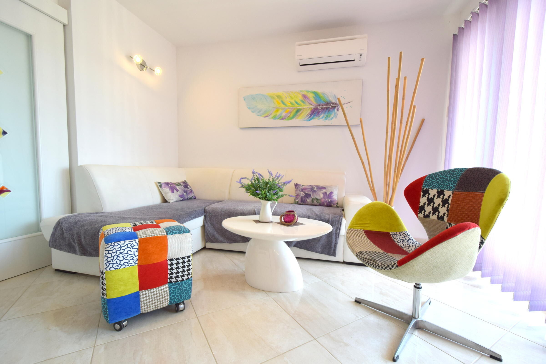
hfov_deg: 100.4
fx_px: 227
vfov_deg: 77.3
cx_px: 273
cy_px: 182
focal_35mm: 15
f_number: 5.6
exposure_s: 1/125
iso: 400
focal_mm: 10
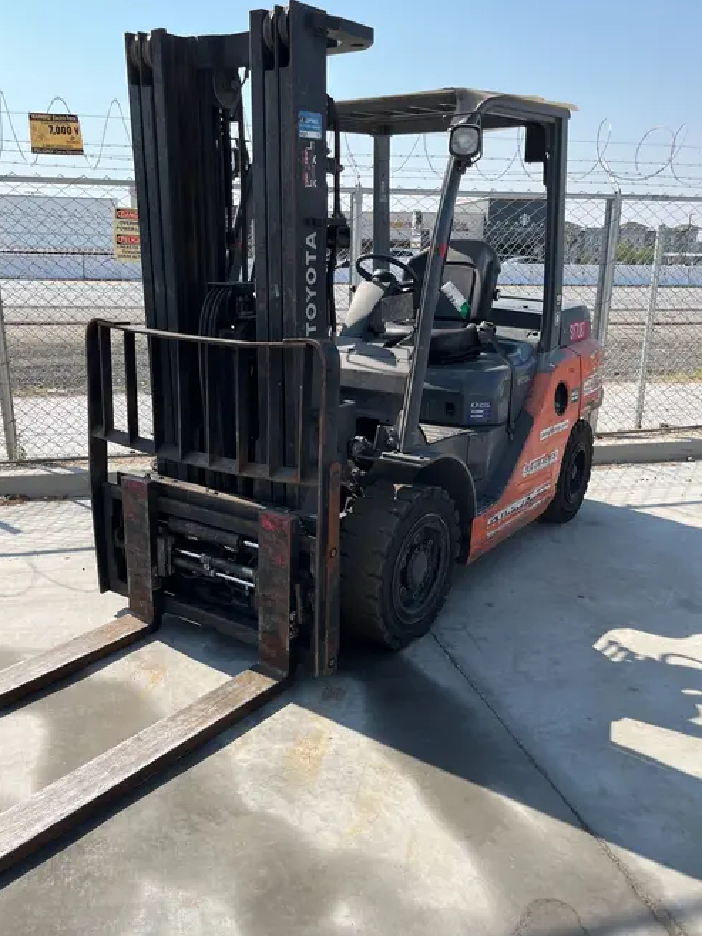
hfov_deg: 48.2
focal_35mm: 29
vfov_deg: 61.6
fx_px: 784
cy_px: 502
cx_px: 315
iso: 50
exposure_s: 1/2571
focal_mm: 5.1
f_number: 1.6
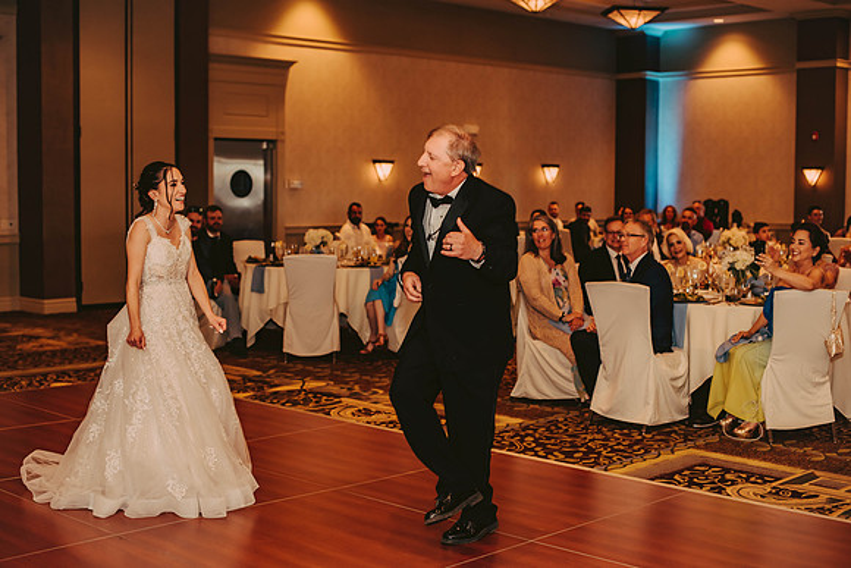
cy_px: 284
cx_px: 426
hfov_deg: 39.6
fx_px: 1182
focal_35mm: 50
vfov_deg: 27.0
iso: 800
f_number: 2.5
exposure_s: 1/125
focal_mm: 50
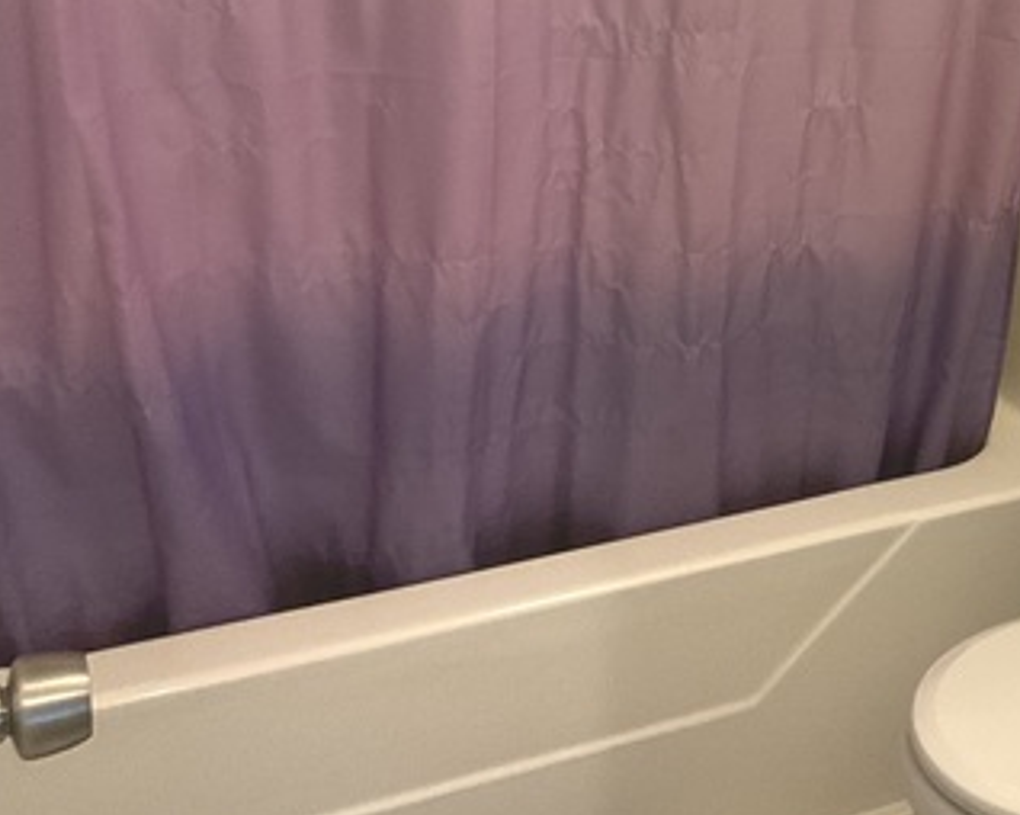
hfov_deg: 31.3
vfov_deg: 25.8
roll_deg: -4.2
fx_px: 1720
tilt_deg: -15.7
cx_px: 940
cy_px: 87
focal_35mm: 57
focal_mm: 3
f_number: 1.8
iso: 320
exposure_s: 1/40
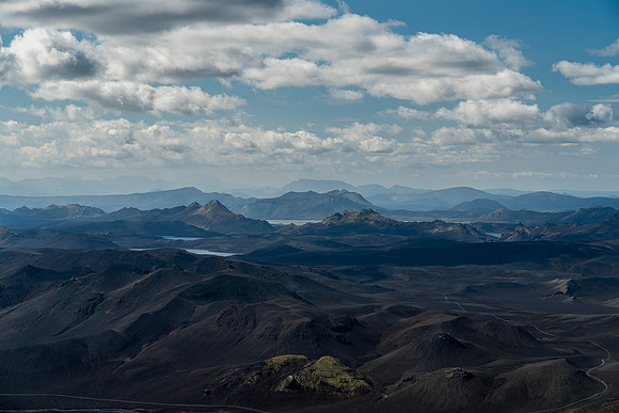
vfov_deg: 18.0
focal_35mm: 76
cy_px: 206
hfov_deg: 26.6
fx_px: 1307
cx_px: 310
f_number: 7.1
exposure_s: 1/640
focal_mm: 76
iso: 200
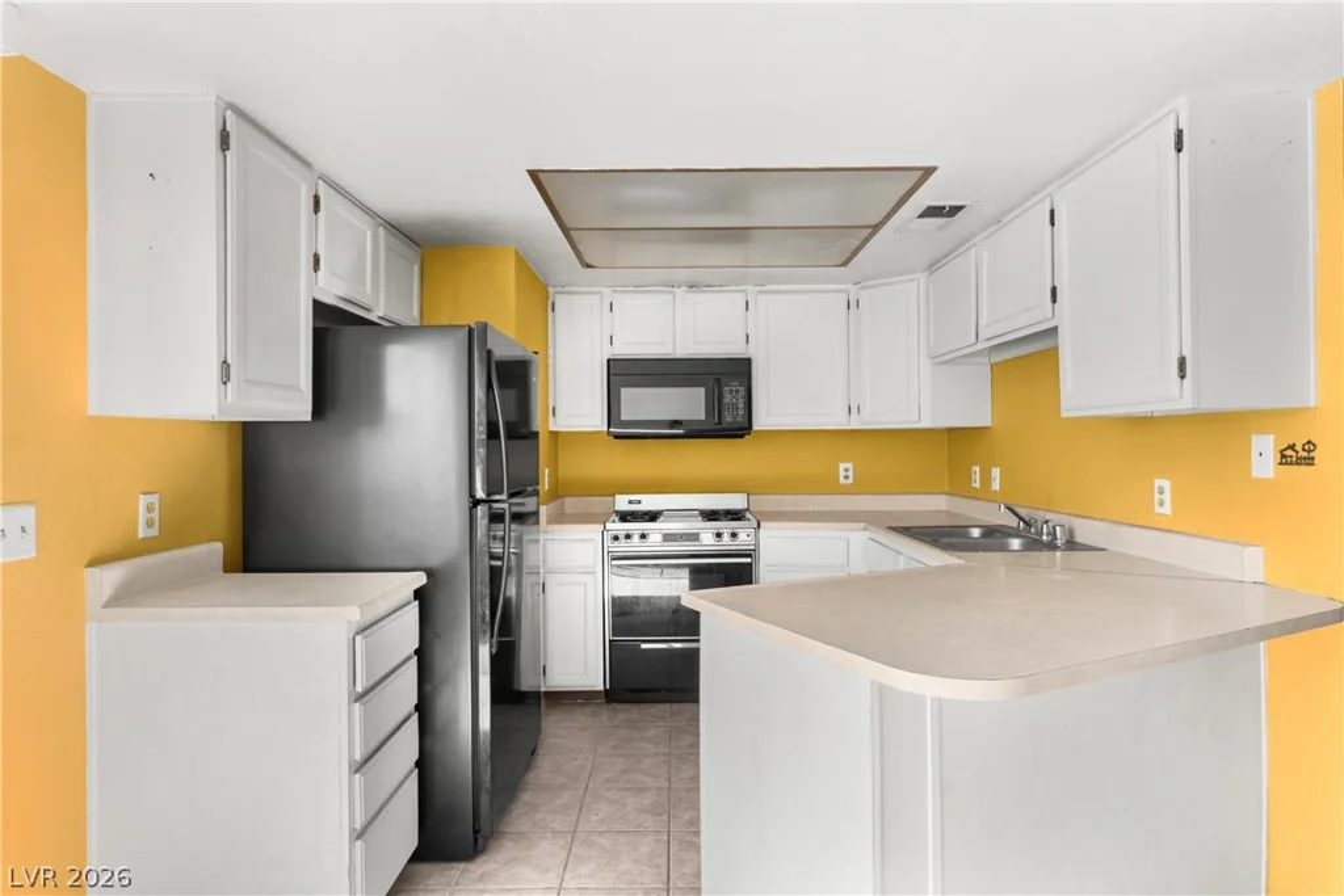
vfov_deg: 61.9
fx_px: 747
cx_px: 672
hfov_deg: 84.0
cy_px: 448
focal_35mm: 20
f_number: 8
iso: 400
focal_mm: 20
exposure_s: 1/20
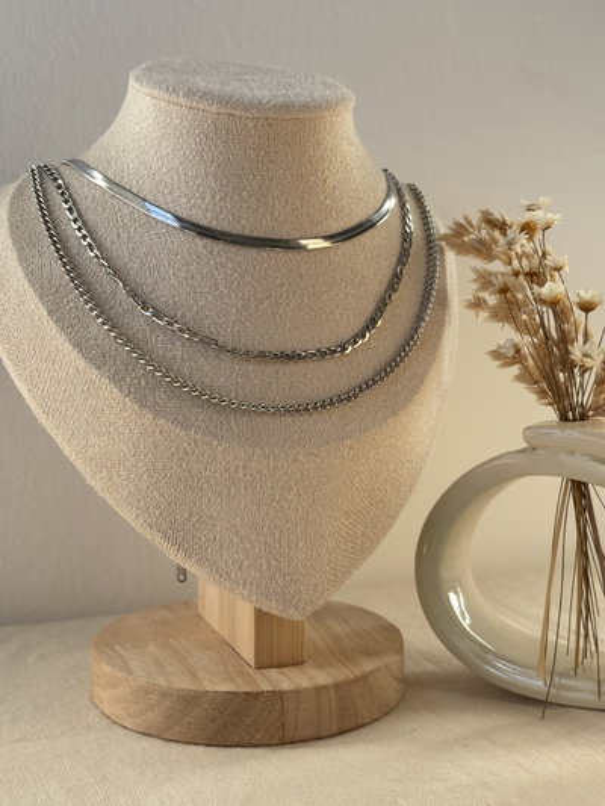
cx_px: 302
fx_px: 1211
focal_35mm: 52
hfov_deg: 28.0
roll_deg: +1.2
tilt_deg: -4.9
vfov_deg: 36.8
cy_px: 403
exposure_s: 1/299
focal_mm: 5.96
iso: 32
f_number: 1.6
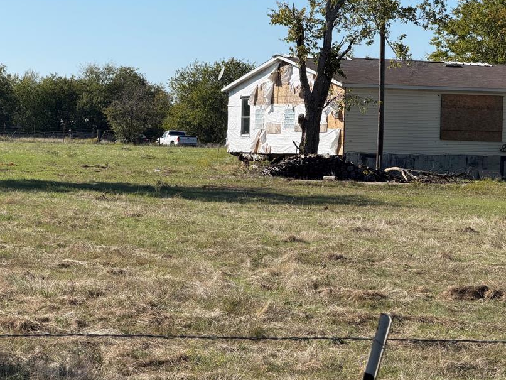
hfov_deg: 15.5
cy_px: 161
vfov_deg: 11.7
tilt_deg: -1.0
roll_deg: -0.6
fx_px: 1857
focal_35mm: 127
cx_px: 257
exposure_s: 1/638
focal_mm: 16.89
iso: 25
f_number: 2.8
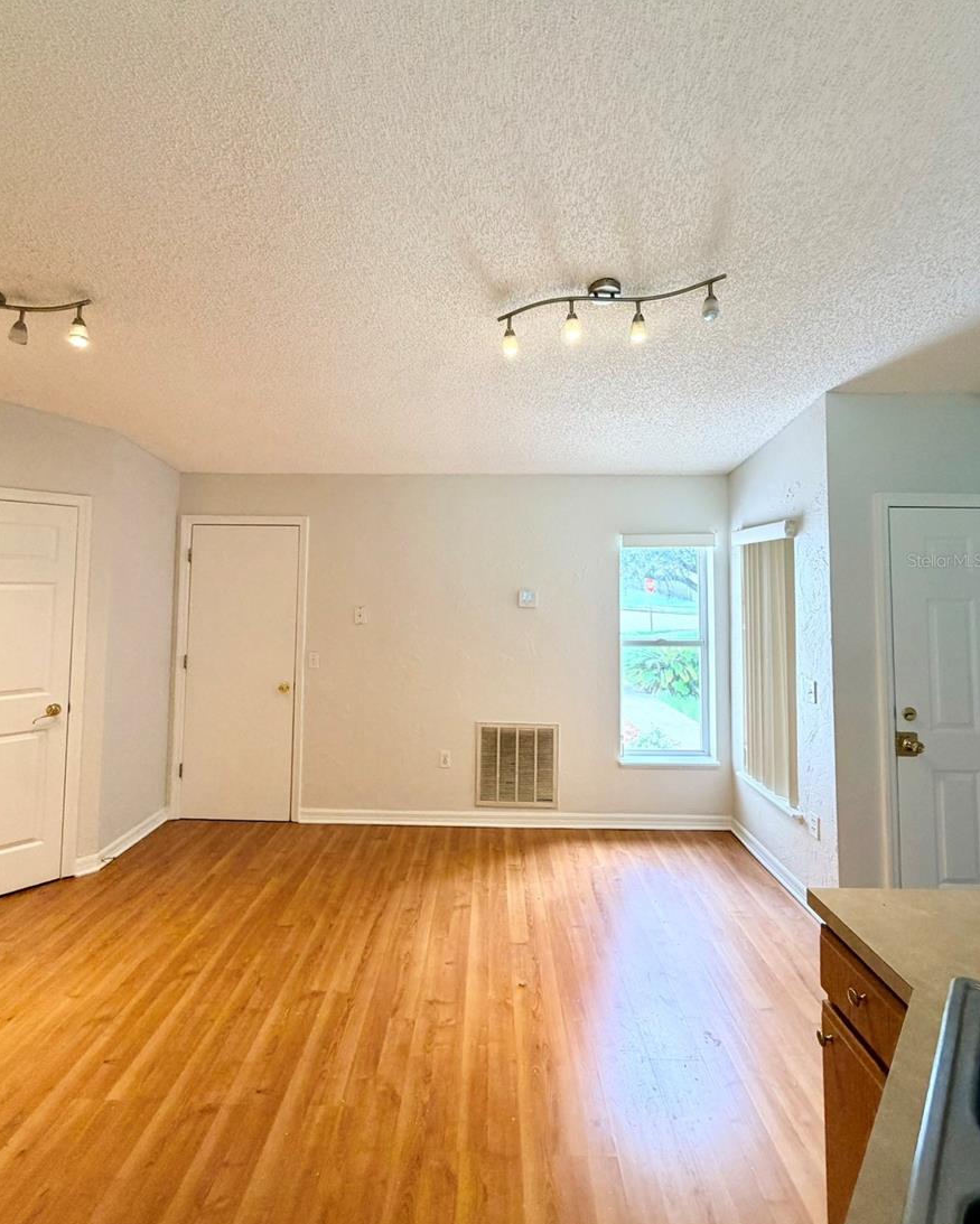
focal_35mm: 15
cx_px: 483
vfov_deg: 96.6
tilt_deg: +3.3
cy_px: 560
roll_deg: -0.3
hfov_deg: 84.1
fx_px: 544
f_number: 2.2
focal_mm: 2.22
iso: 200
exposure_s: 1/60
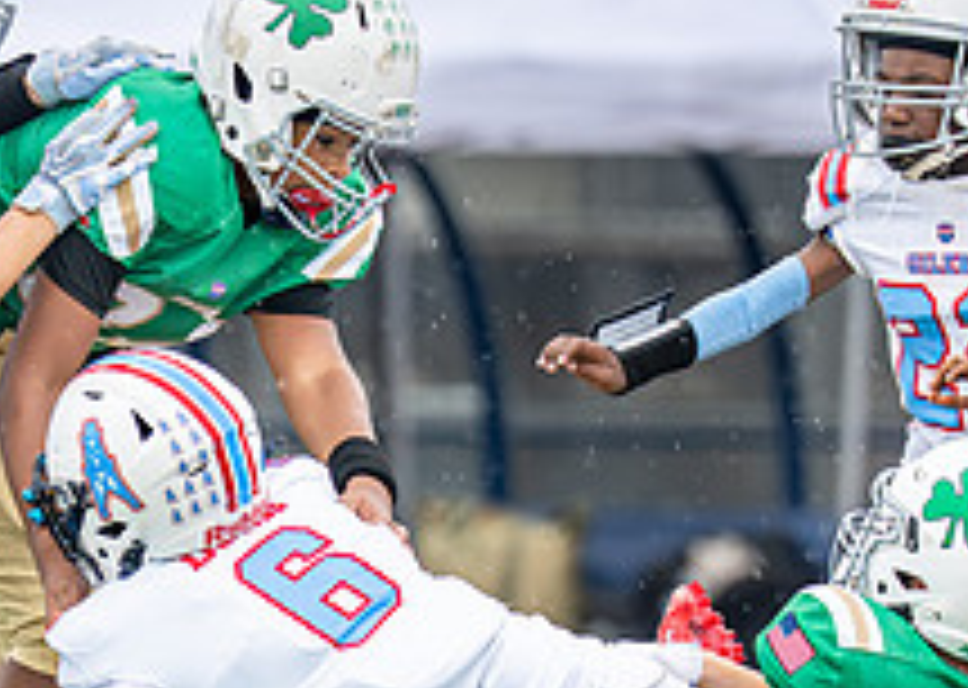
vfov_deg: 1.5
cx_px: 384
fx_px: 26963
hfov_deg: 2.1
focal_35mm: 982
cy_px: 727
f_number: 2.8
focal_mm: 200
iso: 500
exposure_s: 1/1000
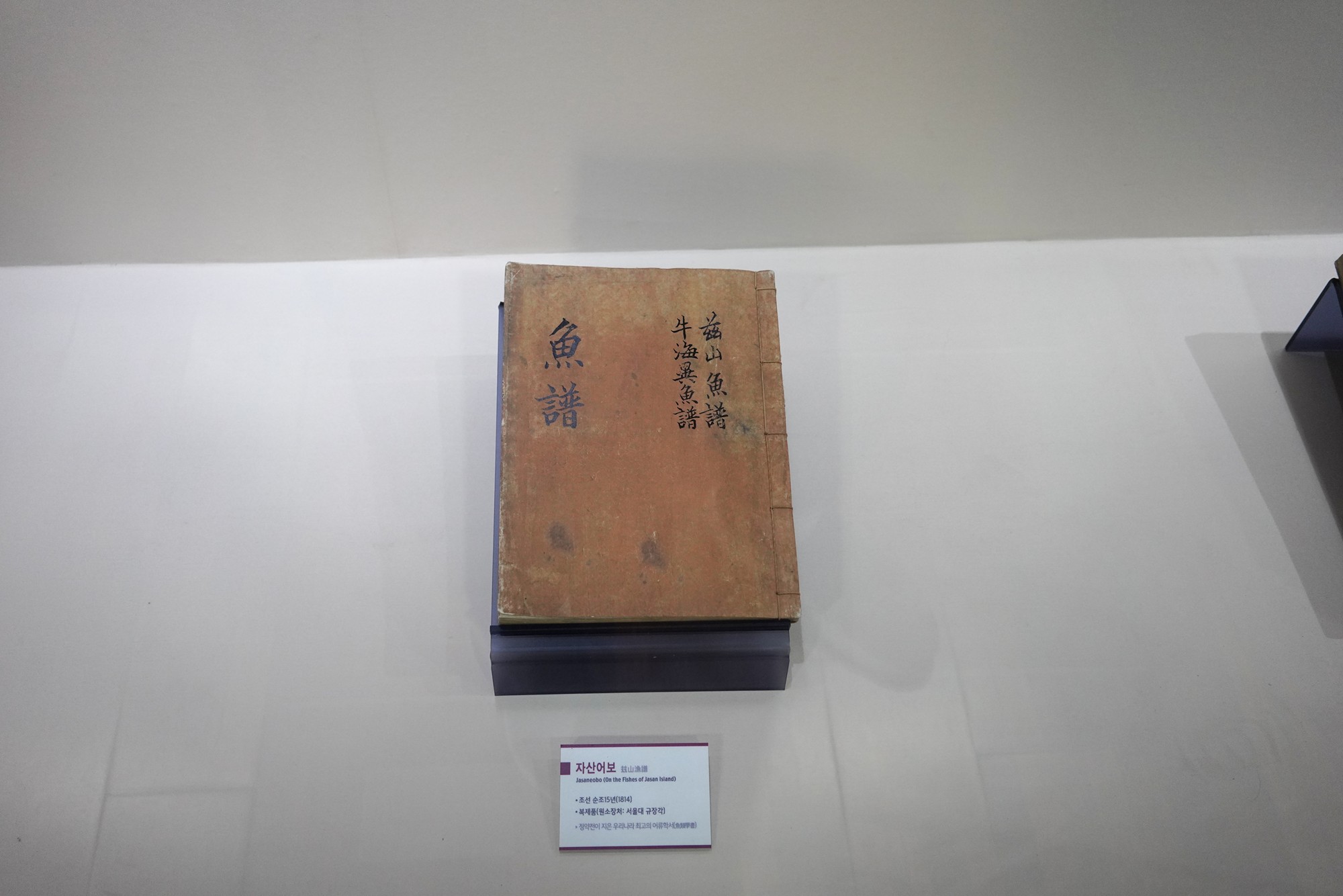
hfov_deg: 54.4
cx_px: 672
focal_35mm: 35
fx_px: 1306
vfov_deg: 37.9
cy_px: 448
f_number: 4
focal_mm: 35
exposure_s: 1/100
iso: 1600
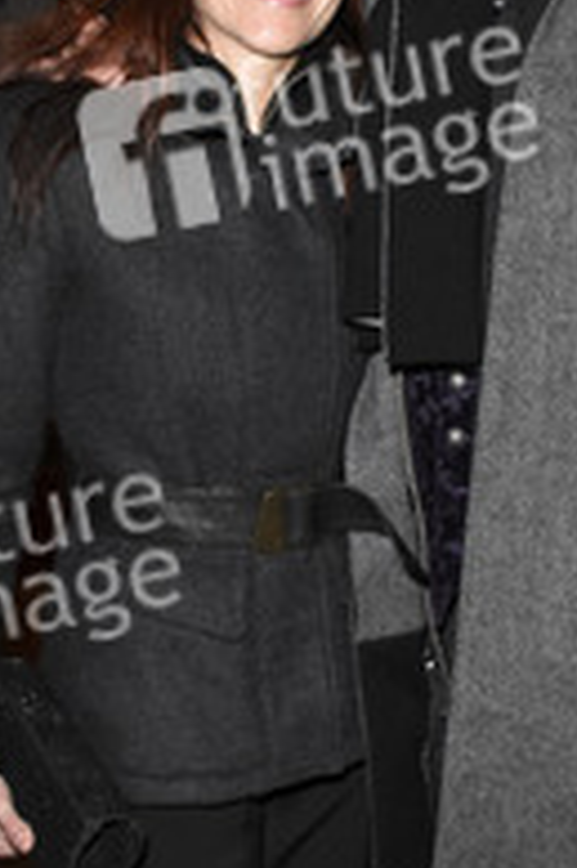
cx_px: 438
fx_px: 1638
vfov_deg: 29.6
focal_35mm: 68
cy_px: 358
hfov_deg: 19.8
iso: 2500
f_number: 6.3
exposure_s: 1/125
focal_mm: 22
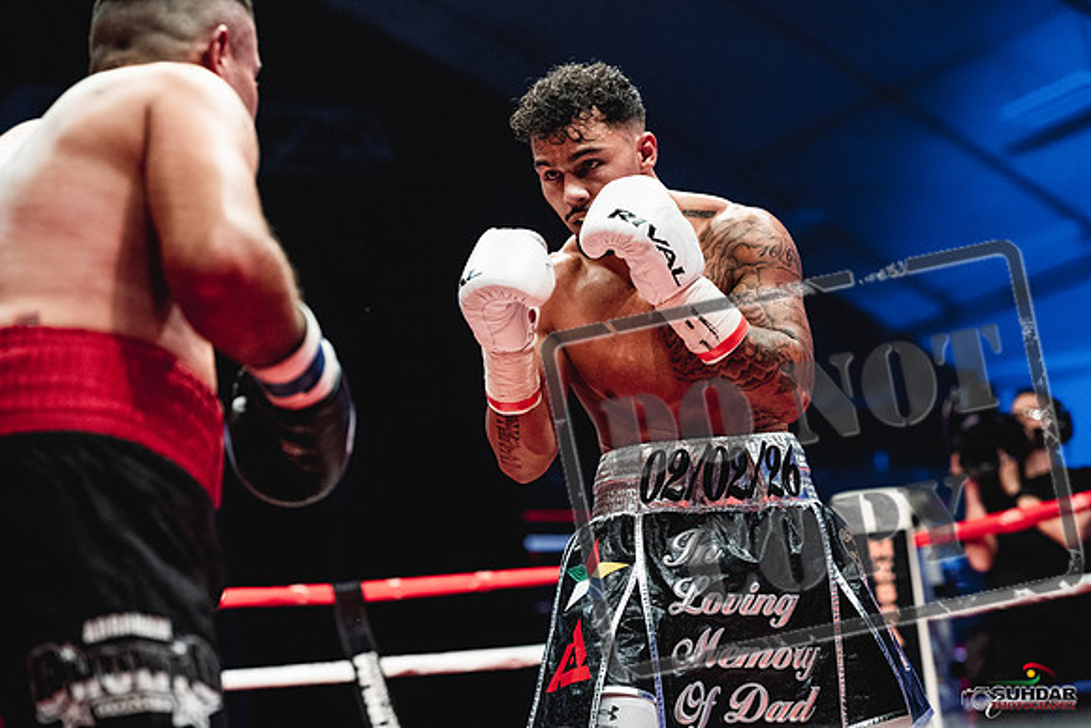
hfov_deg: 27.0
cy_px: 364
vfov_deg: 18.2
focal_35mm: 75
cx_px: 546
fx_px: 2273
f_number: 2.8
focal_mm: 75
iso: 4000
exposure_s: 1/1000
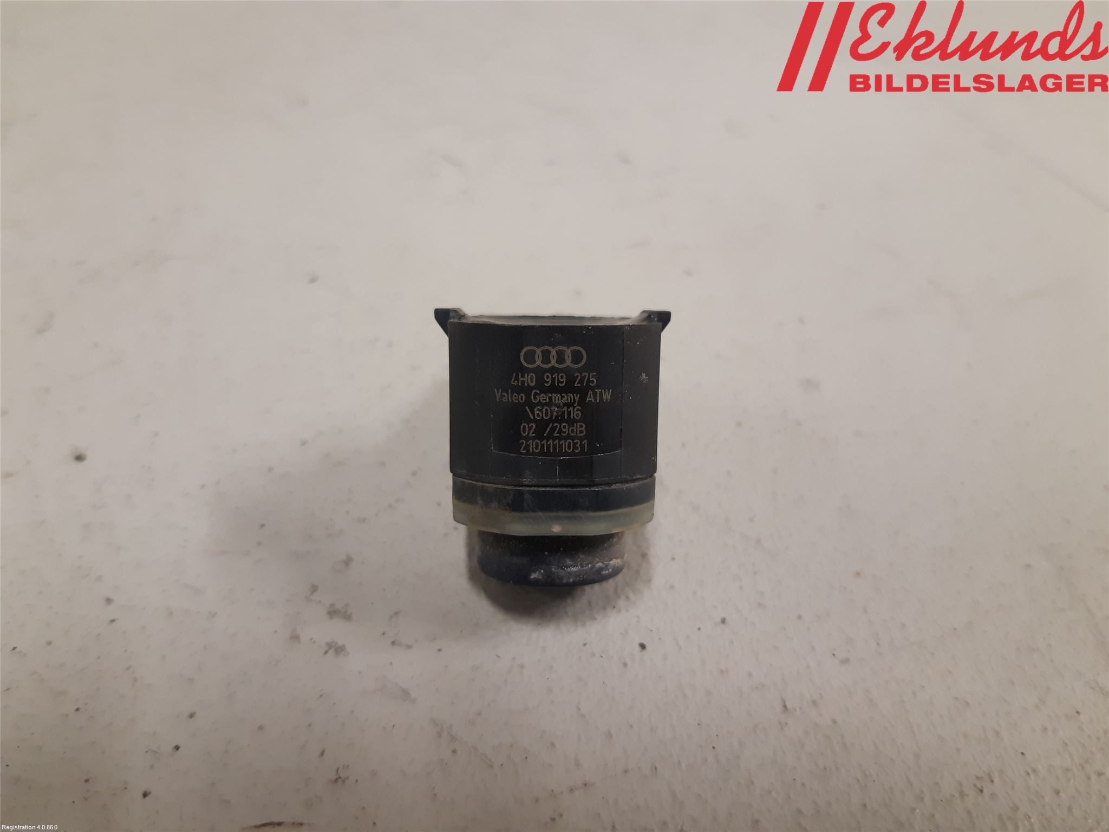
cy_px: 416
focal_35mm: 26
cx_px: 554
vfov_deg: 53.1
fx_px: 833
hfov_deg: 67.3
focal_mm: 3.93
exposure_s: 1/50
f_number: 1.7
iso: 200
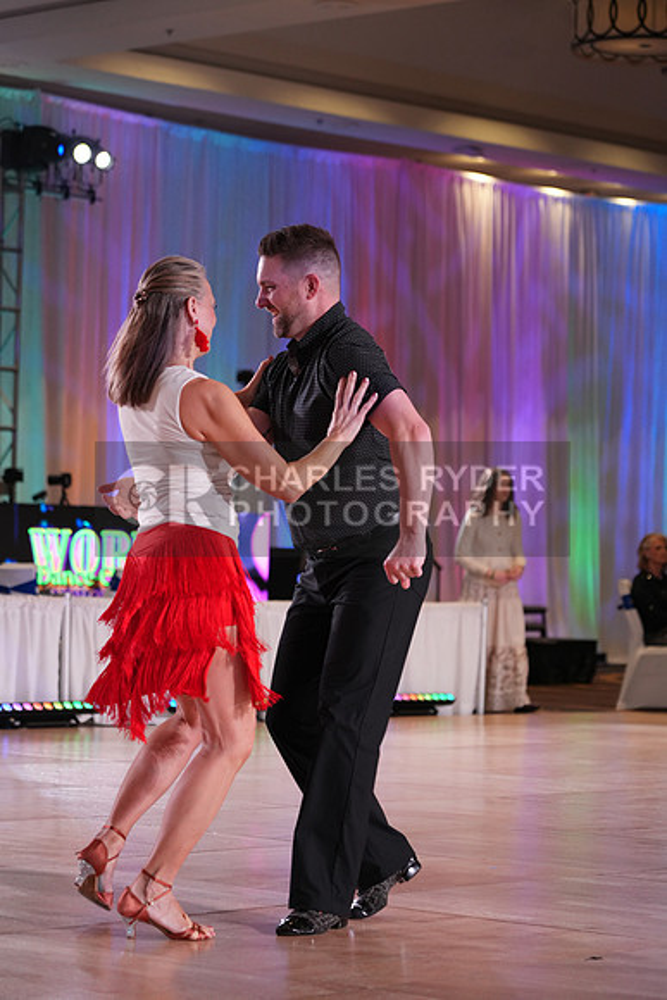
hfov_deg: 13.0
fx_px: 2916
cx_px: 334
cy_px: 500
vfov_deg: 19.5
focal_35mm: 105
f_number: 4
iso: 1600
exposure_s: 1/320
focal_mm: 105
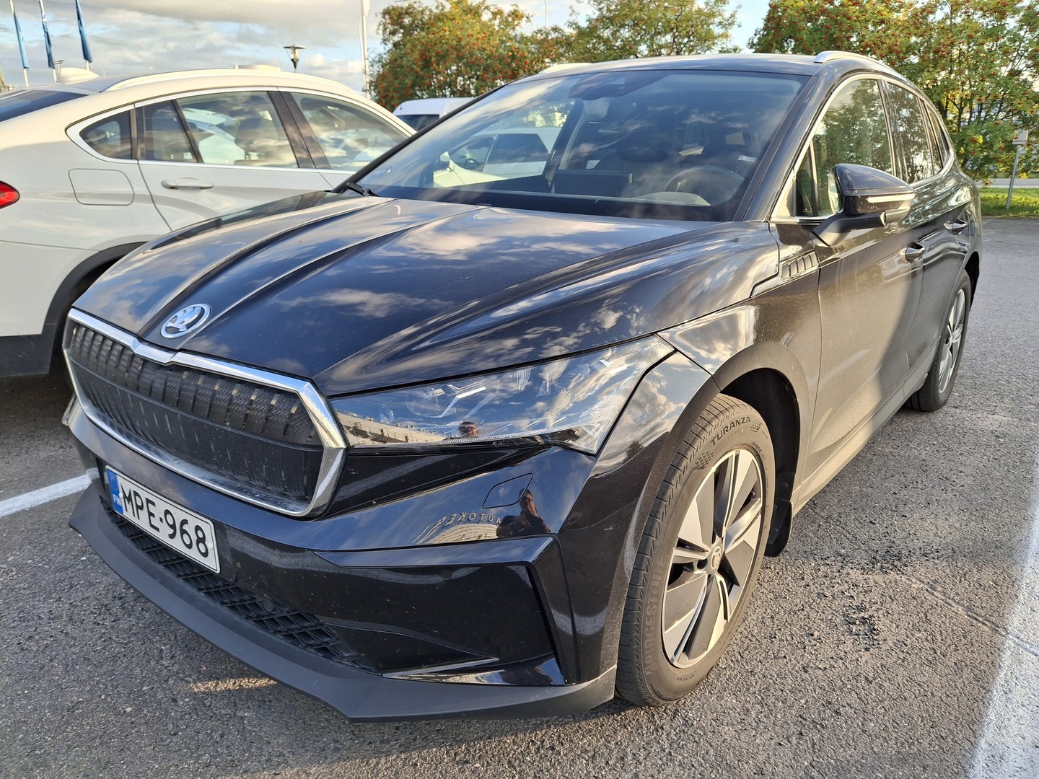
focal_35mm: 25
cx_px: 520
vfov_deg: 54.9
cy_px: 390
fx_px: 750
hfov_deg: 69.4
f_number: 1.8
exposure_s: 1/372
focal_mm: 4.69
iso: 32
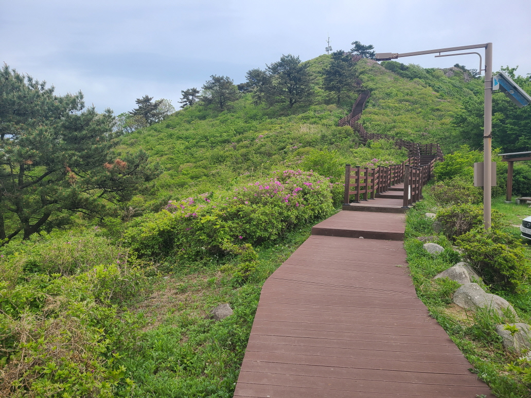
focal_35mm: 26
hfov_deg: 67.3
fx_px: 399
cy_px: 199
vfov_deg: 53.1
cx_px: 266
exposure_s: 1/1279
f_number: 1.8
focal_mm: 5.4
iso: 40
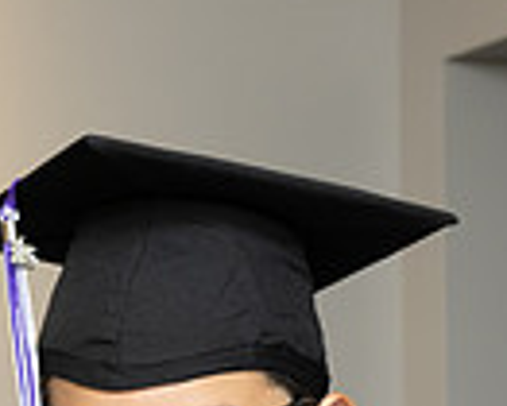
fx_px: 2913
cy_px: 798
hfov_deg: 9.7
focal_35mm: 194
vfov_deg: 7.7
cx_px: -226
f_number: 5.6
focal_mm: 39
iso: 640
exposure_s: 1/80
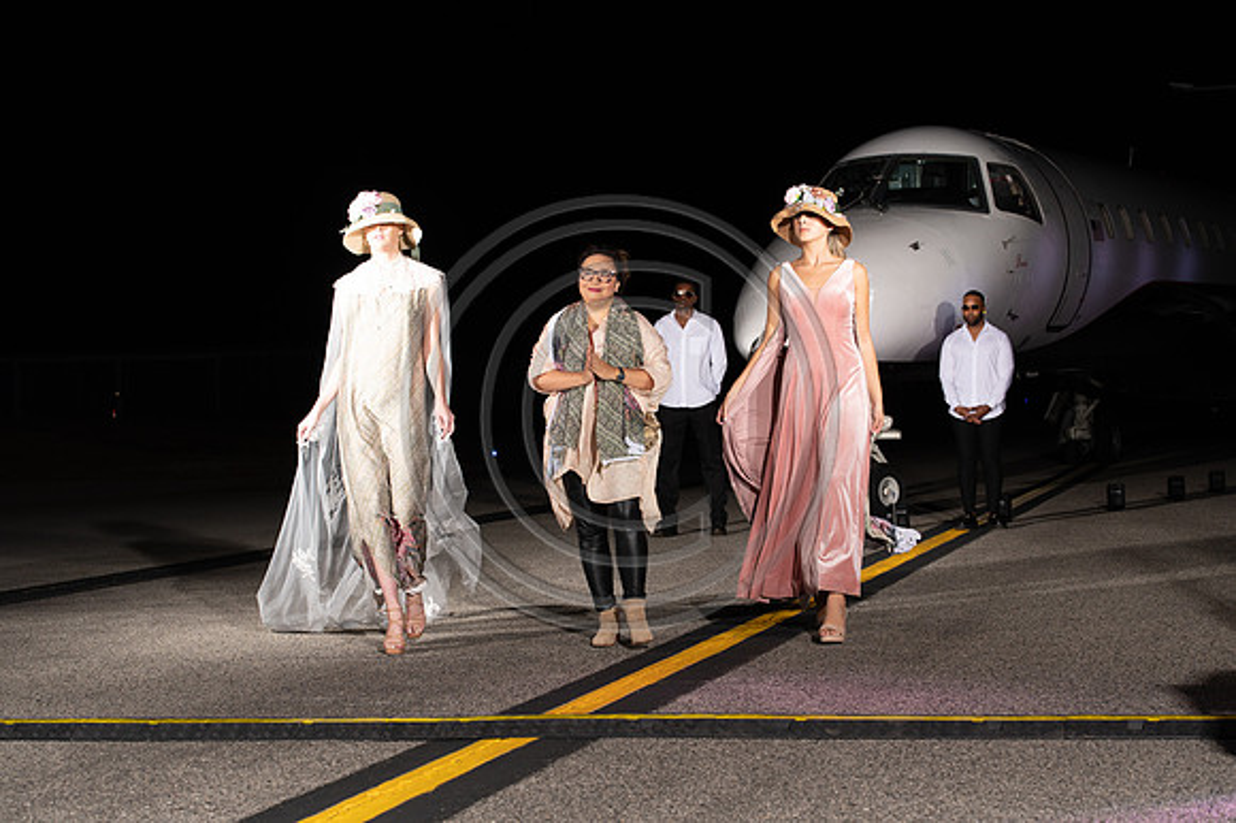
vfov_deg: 19.4
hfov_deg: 28.9
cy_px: 412
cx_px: 618
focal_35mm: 70
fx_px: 2402
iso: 1000
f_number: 6.3
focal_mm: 70
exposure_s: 1/200
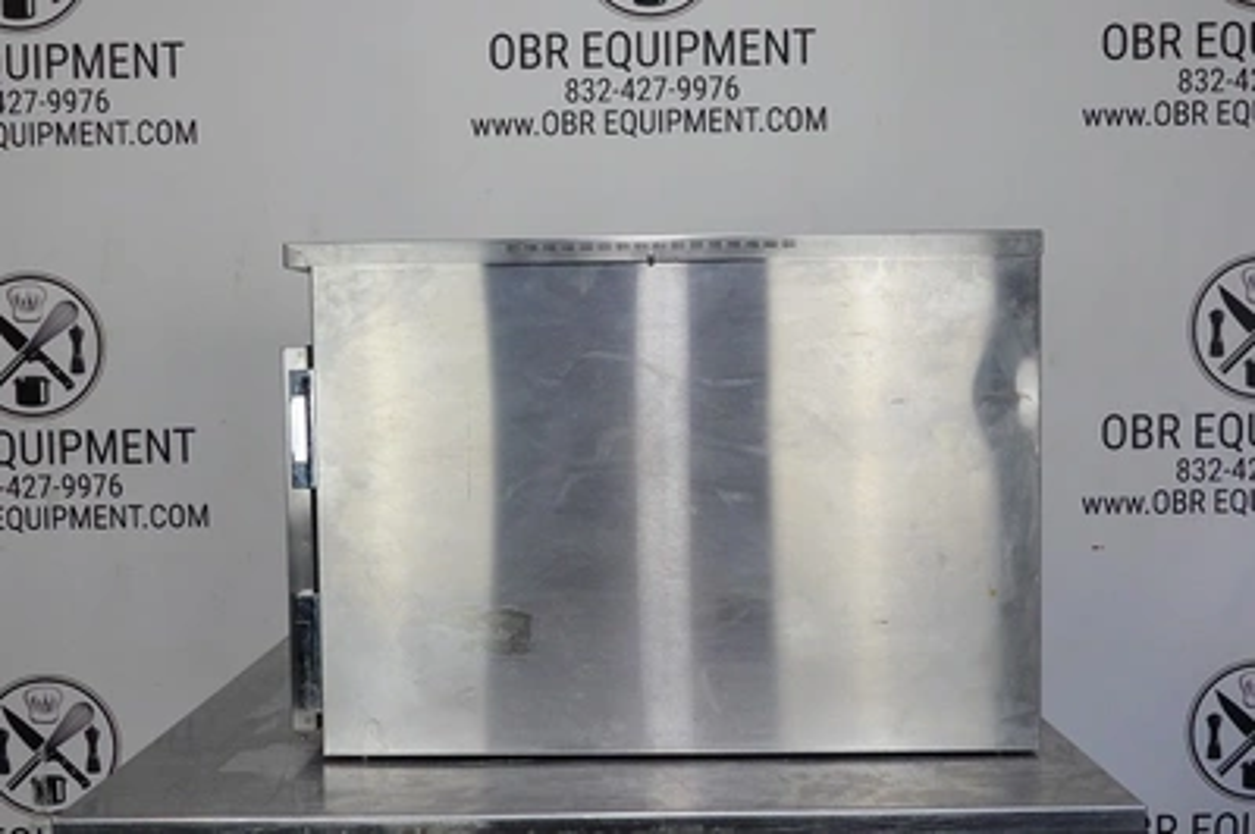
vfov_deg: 36.8
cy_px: 417
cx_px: 628
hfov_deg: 53.2
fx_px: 1254
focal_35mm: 36
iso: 1250
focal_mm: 13.29
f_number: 11
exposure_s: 1/40
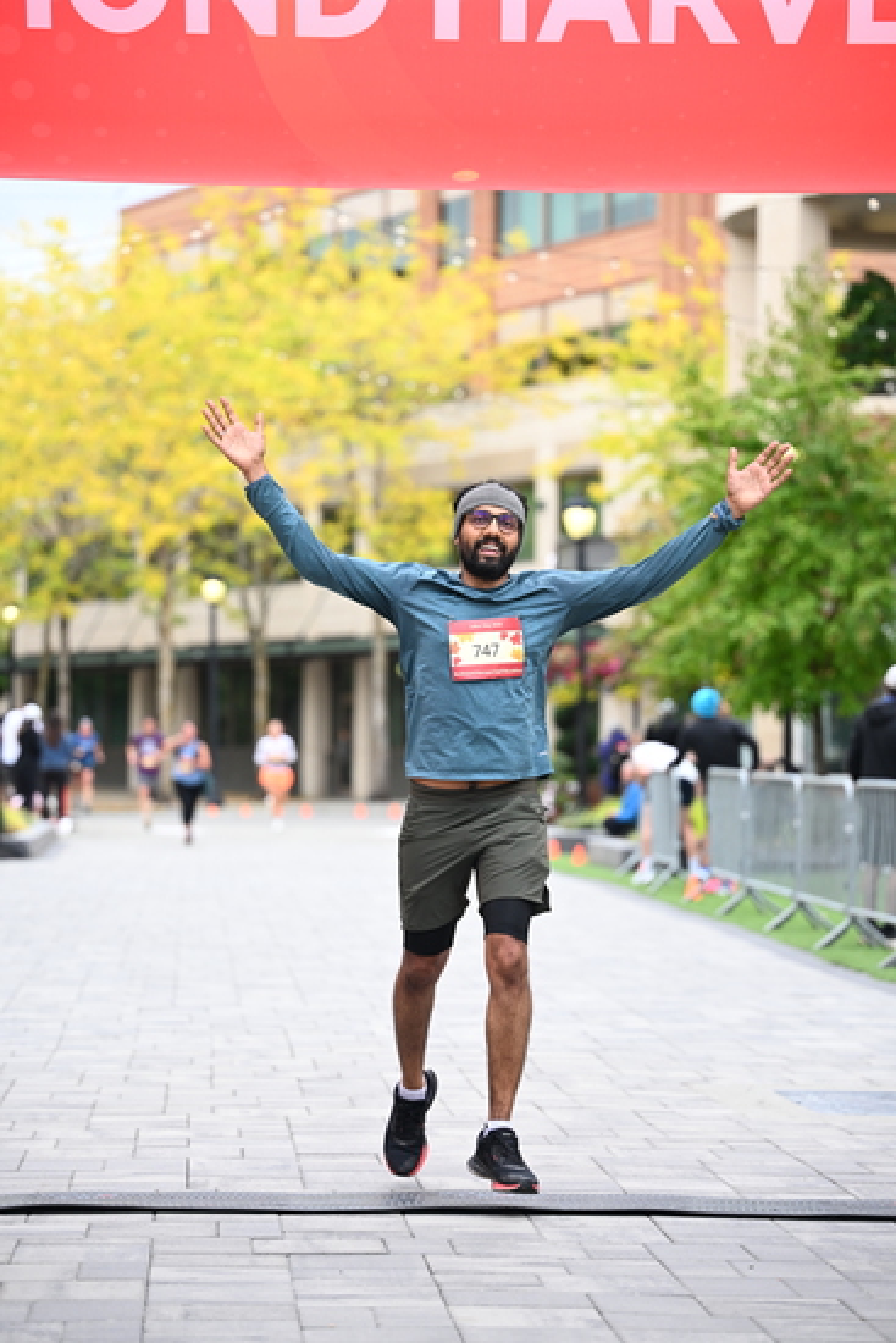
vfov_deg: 19.8
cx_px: 448
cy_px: 672
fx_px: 3843
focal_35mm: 103
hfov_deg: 13.3
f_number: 2.8
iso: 640
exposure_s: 1/1600
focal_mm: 103
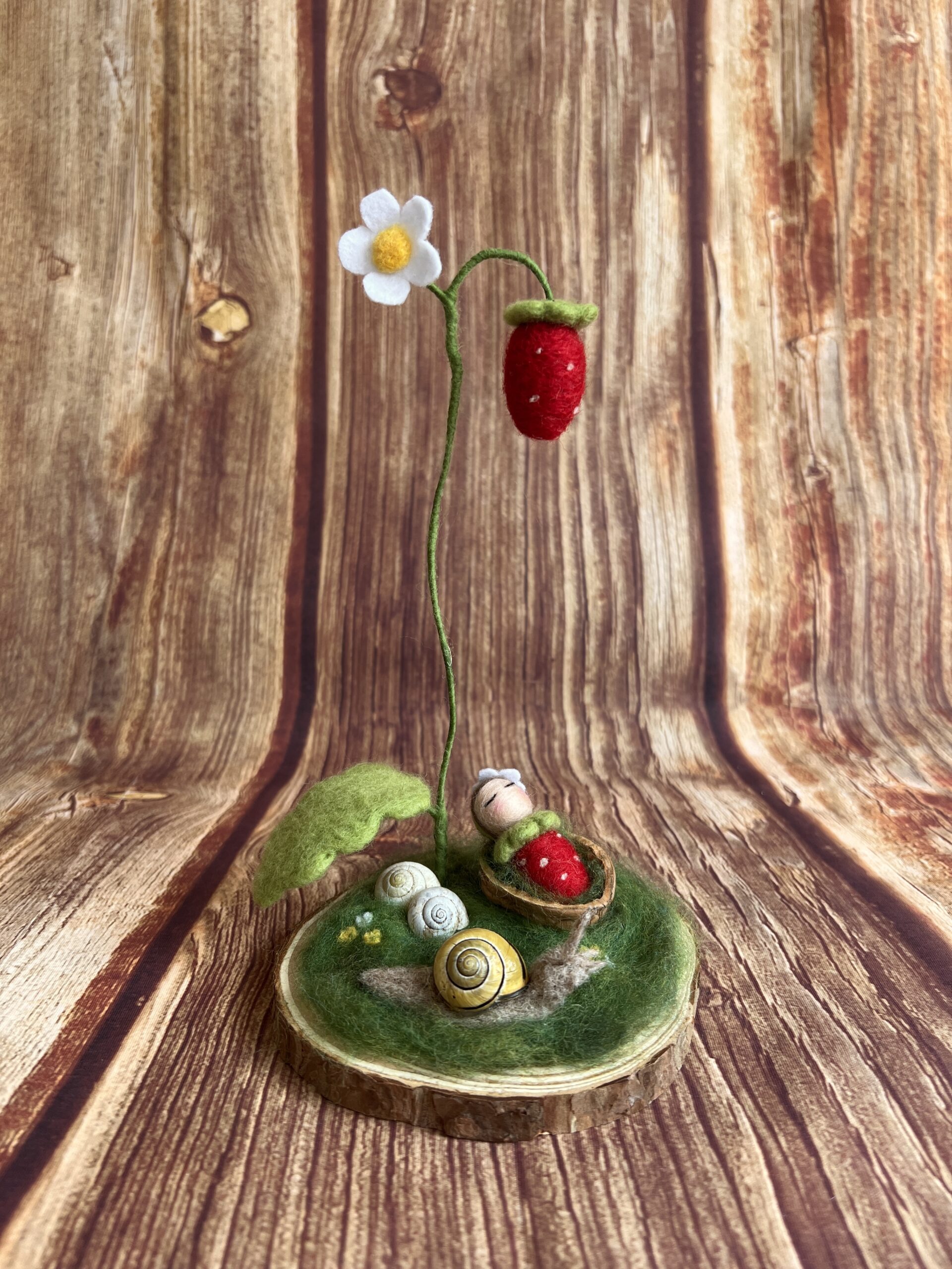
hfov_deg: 53.1
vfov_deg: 67.3
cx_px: 476
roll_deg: -0.6
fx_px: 953
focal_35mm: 26
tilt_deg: -17.3
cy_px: 634
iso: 50
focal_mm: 5.7
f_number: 1.5
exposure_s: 1/121
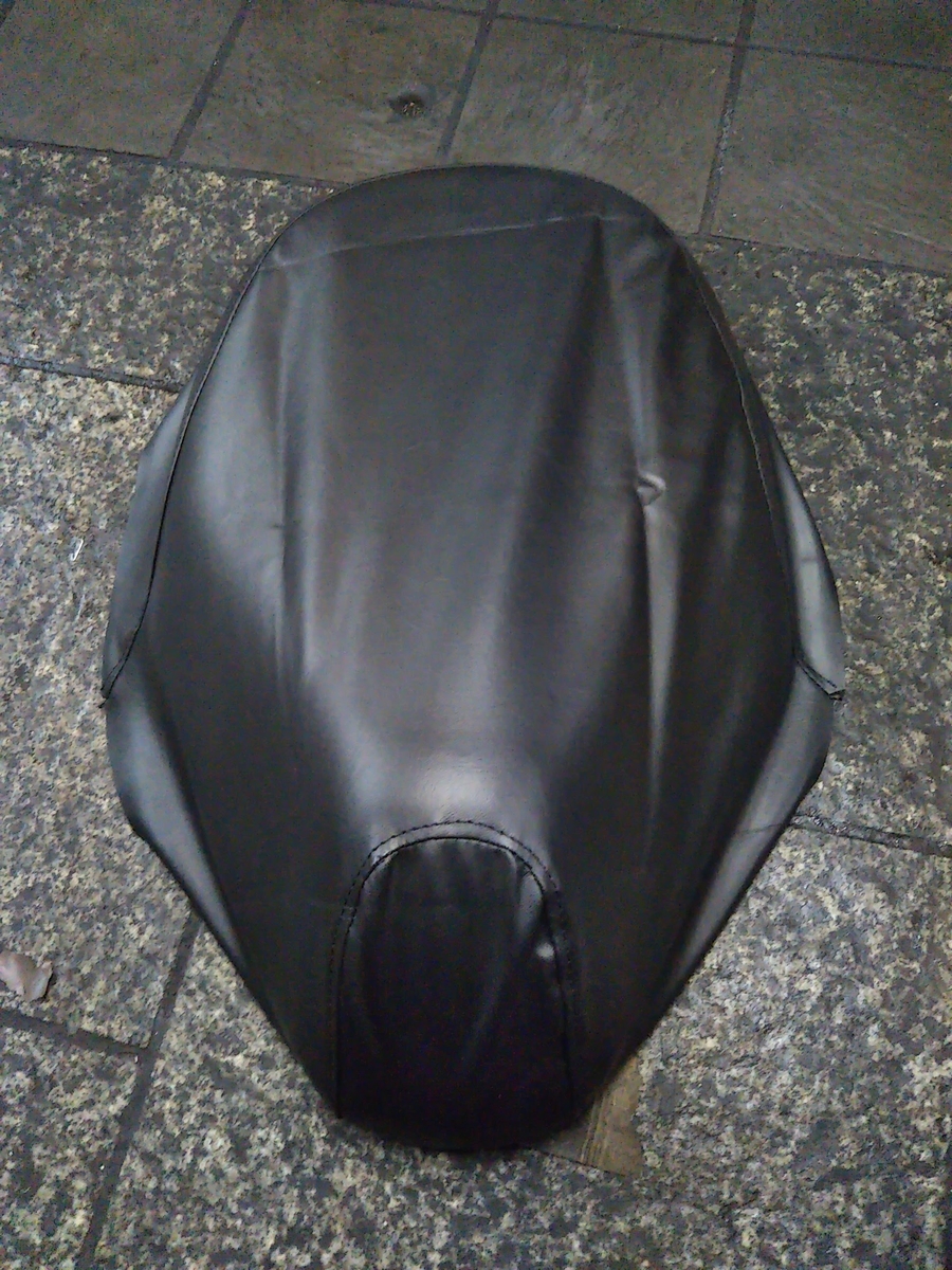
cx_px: 476
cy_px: 635
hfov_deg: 46.8
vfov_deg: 60.0
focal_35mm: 30
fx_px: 1100
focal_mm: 4
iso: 836
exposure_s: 1/23
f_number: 2.2
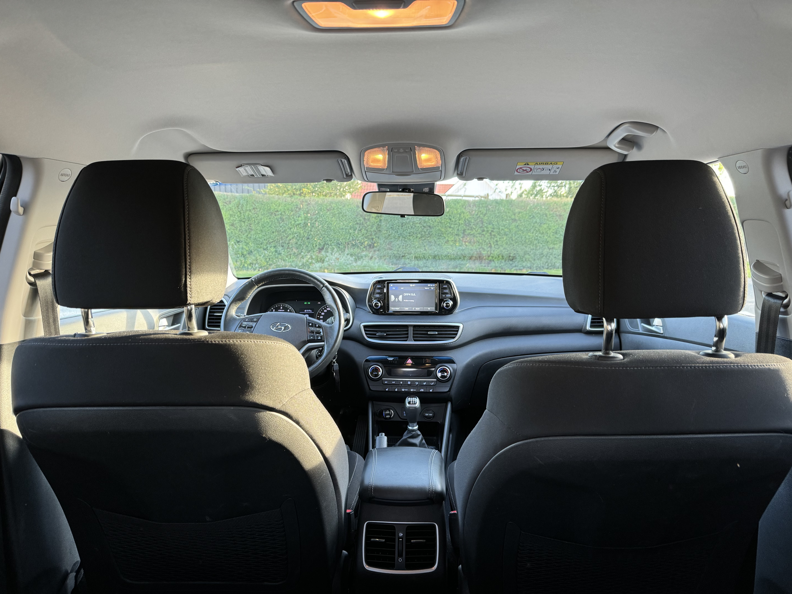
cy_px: 297
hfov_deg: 71.6
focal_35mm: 24
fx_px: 549
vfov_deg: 56.8
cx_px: 396
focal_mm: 6.76
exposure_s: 1/102
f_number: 1.78
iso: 200
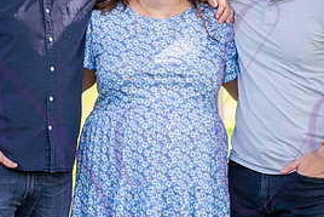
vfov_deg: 6.9
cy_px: 24
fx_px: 1792
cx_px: 181
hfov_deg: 10.3
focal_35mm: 199
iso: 400
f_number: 4
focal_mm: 92
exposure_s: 1/320
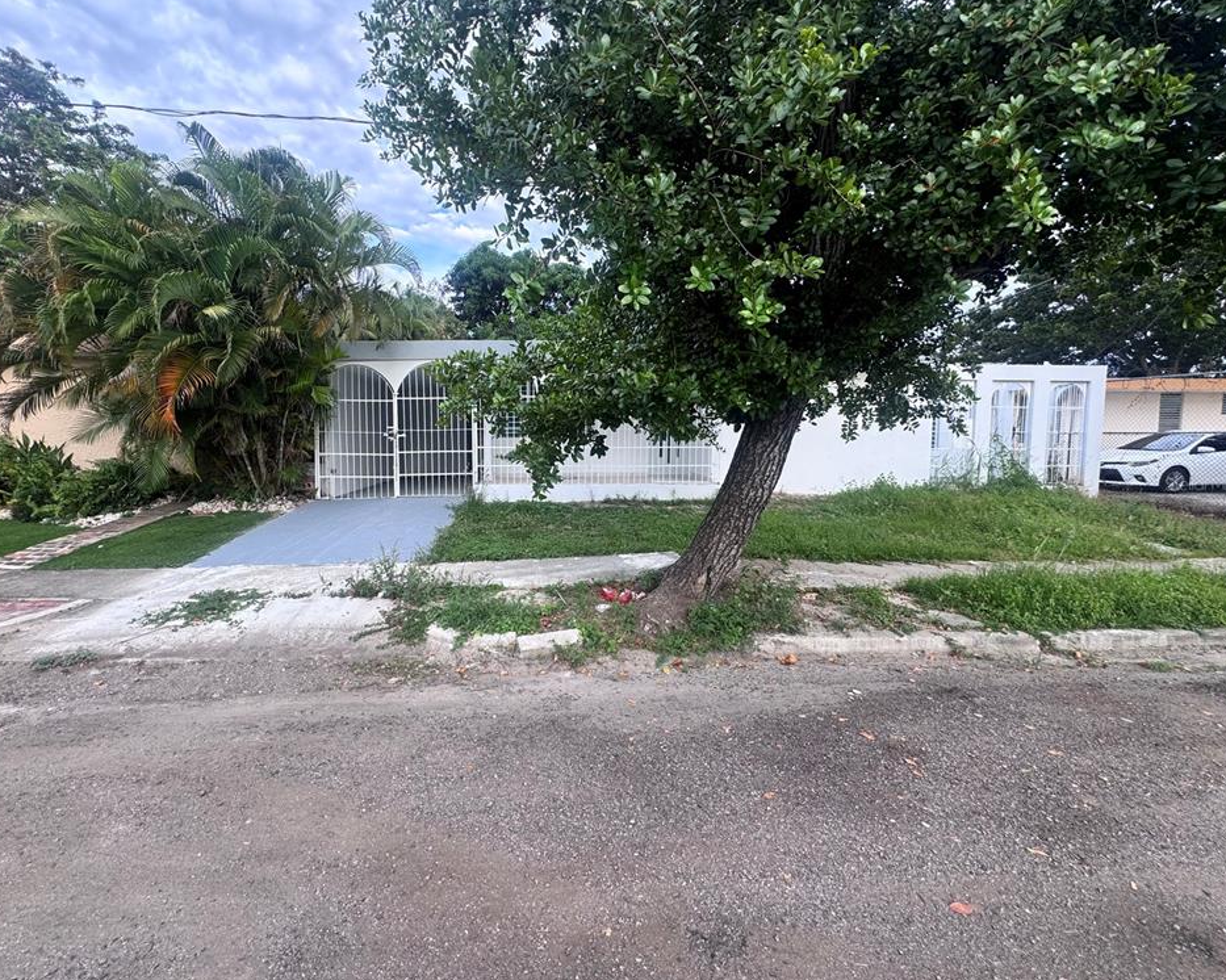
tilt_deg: -3.4
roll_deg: -1.1
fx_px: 544
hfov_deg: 96.7
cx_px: 572
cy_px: 483
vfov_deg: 84.0
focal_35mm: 15
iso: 40
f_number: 2.2
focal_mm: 2.22
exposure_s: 1/172
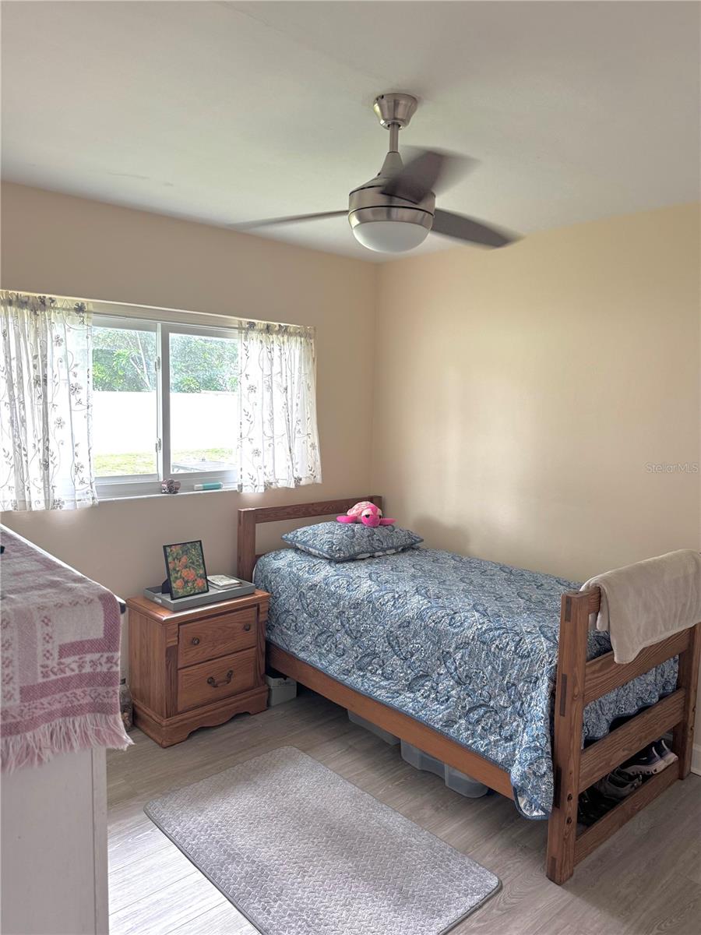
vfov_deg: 71.6
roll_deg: -2.0
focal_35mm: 24
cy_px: 468
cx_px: 350
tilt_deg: -6.4
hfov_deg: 56.8
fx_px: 648
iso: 200
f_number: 1.78
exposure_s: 1/108
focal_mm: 6.76
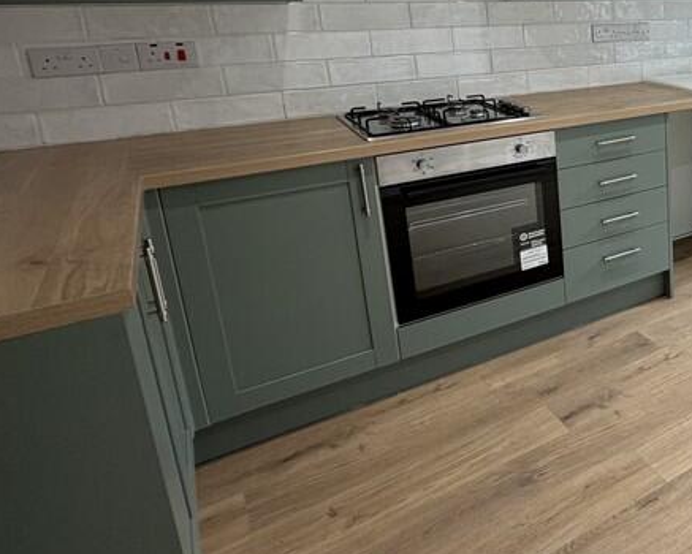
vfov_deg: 44.4
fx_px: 656
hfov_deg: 43.7
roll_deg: +0.5
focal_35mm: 32
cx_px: 752
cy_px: 144
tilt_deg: -13.1
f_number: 2.2
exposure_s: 1/100
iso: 64
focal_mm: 2.22
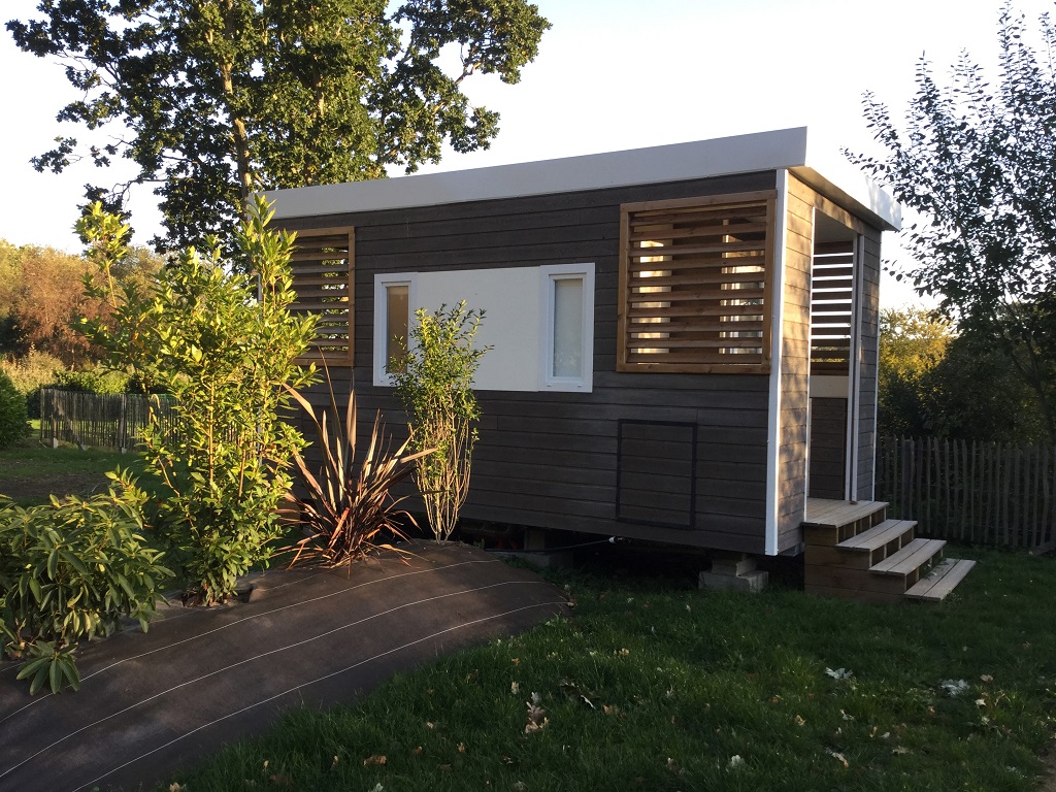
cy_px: 396
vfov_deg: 45.4
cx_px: 528
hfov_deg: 58.4
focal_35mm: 31
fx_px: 946
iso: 25
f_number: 2.4
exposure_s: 1/129
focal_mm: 3.3
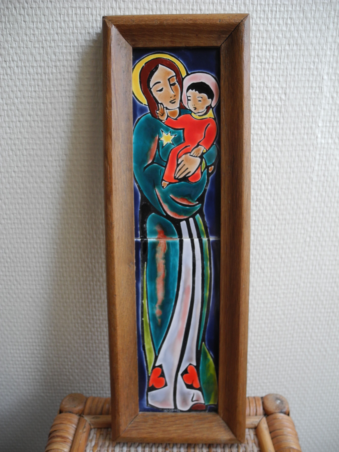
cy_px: 226
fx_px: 366
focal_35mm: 28
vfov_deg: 63.4
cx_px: 170
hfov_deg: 49.7
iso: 200
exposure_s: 1/30
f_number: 2.8
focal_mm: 6
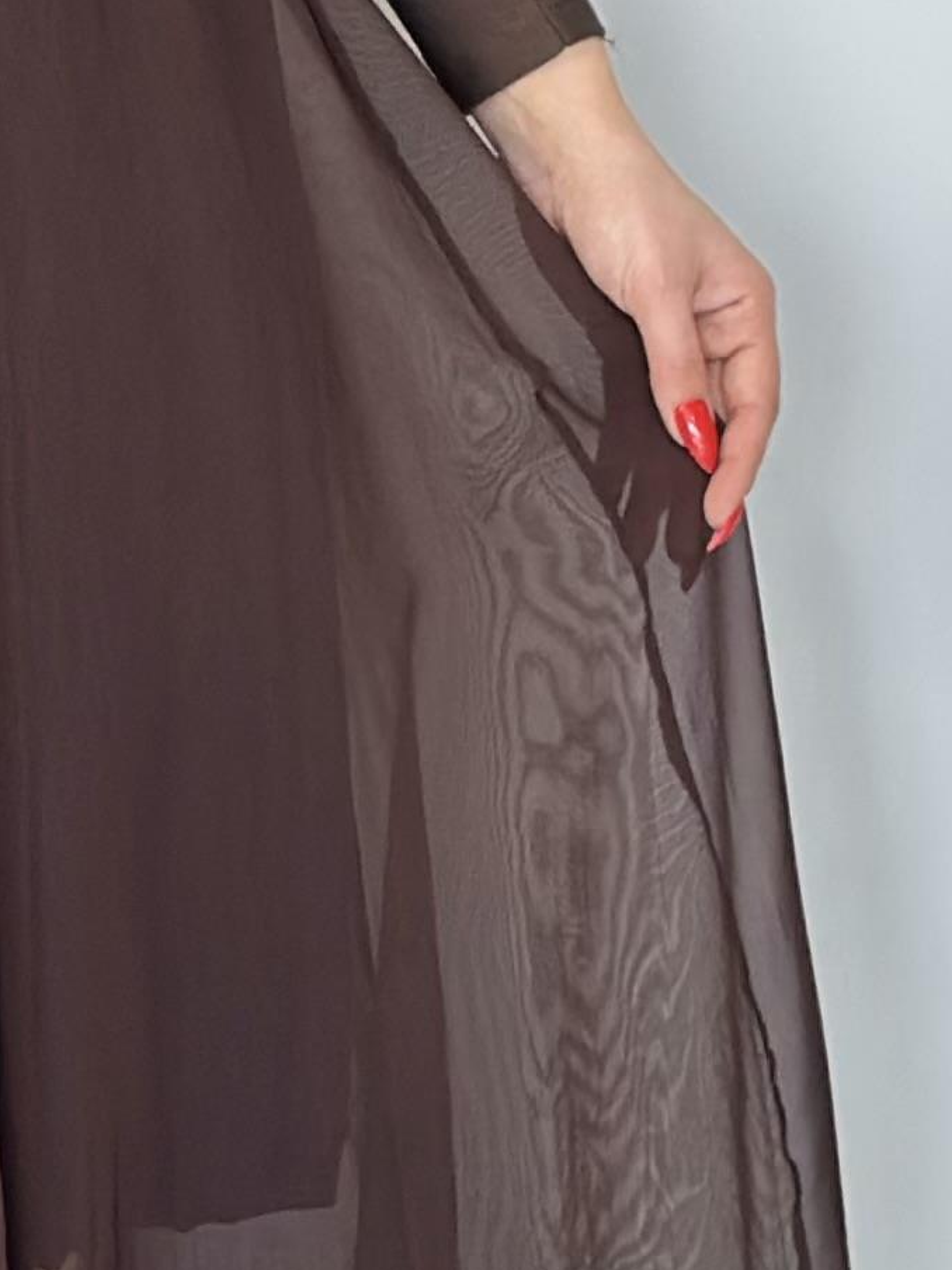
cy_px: 402
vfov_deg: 9.2
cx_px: -194
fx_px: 7847
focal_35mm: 214
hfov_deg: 6.9
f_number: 1.78
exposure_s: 1/100
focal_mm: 6.86
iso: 80
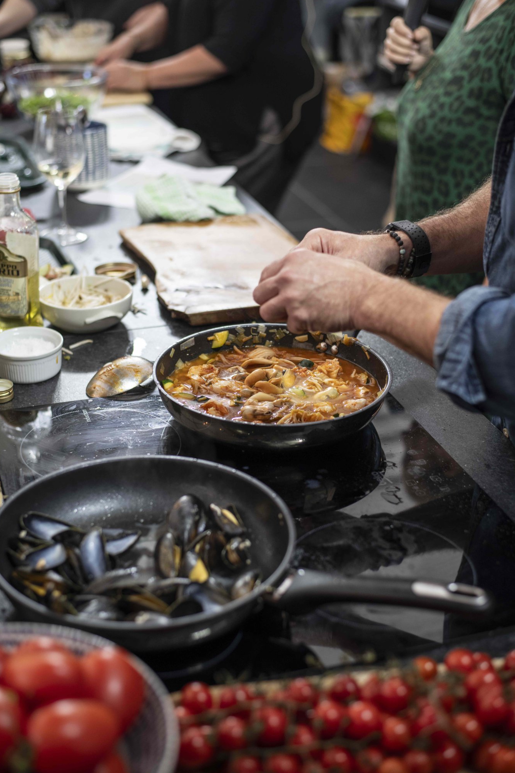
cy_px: 390
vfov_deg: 38.9
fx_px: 1095
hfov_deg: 26.5
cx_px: 254
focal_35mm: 51
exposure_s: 1/320
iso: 400
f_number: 2.5
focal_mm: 50
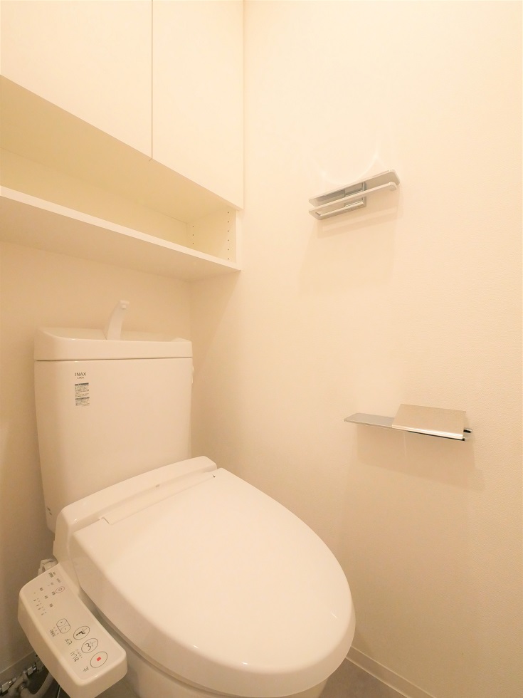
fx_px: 282
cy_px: 349
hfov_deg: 85.7
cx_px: 262
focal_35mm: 14
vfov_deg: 102.1
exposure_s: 1/50
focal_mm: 7
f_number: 9
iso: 3200
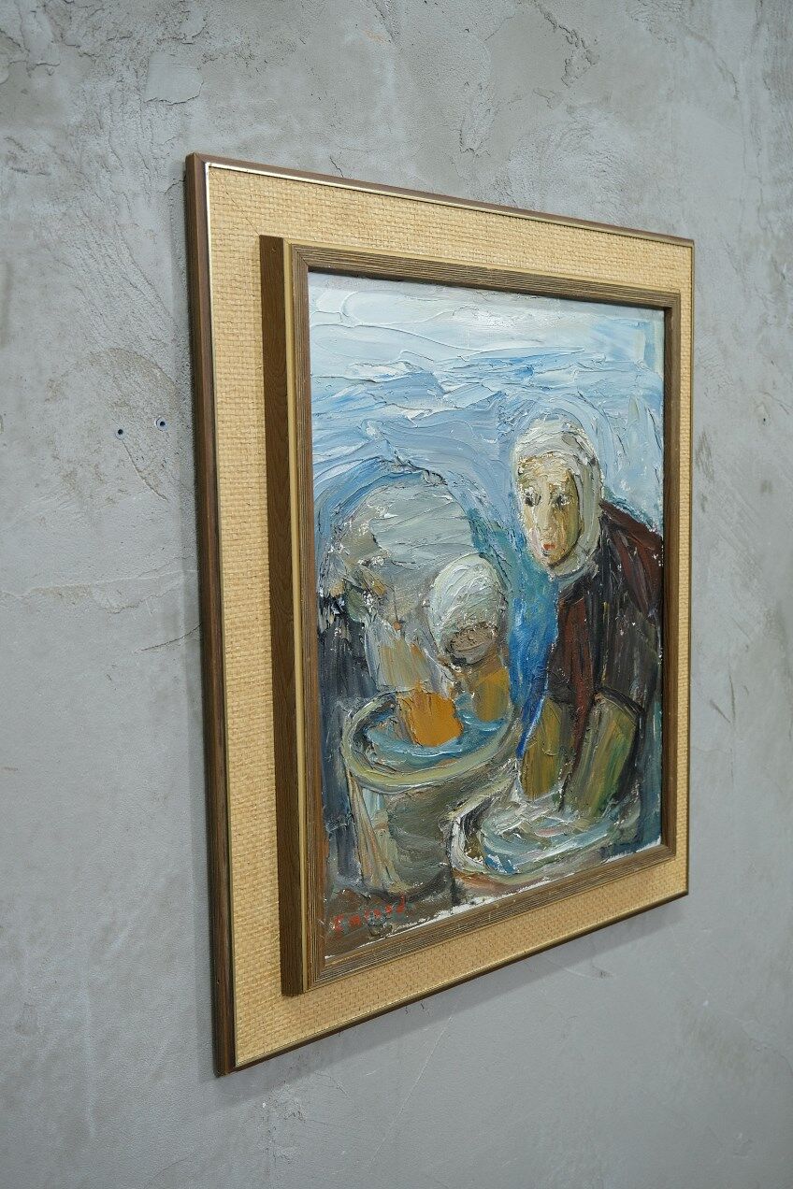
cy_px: 594
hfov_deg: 35.9
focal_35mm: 37
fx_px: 1222
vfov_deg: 51.9
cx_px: 396
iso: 800
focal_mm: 24.7
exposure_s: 1/38
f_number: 4
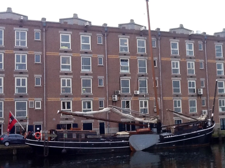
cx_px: 112
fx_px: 286
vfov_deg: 32.9
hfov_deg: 43.0
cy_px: 84
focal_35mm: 44
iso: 40
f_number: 2.4
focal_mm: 2.03
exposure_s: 1/704
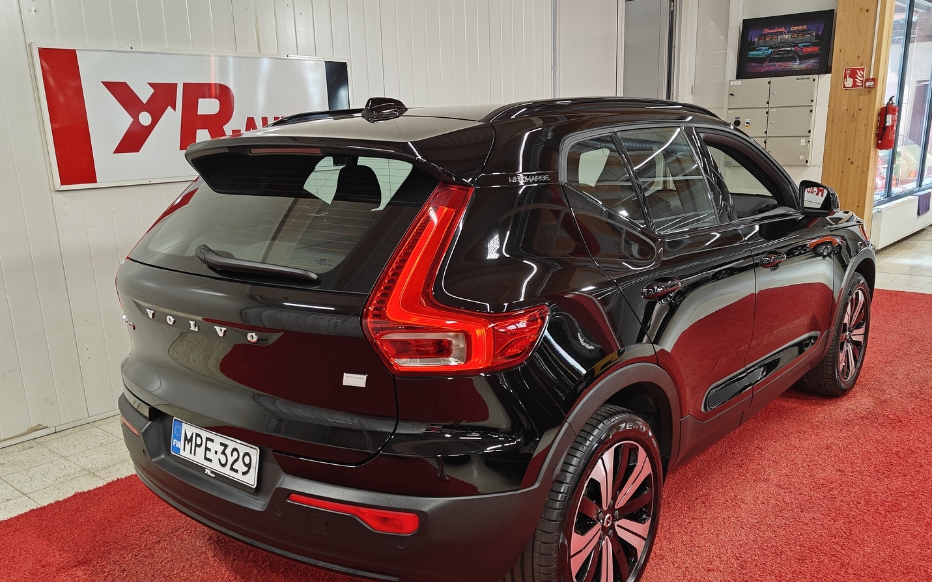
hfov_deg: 59.7
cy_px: 344
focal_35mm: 32
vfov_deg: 39.3
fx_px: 813
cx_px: 465
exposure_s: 1/52
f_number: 1.8
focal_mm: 5.59
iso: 80
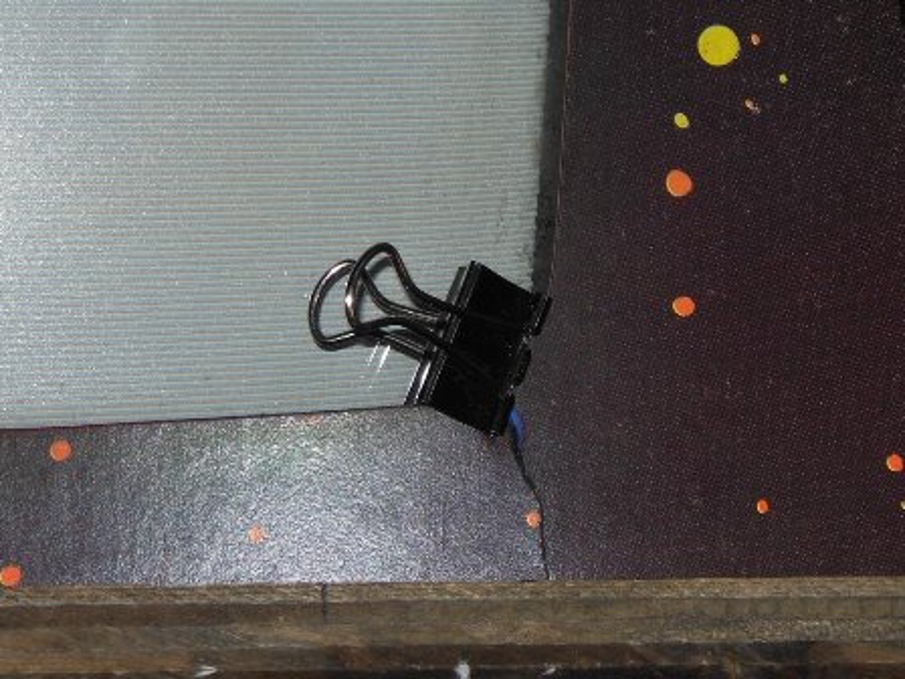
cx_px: 452
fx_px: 2562
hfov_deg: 20.0
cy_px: 340
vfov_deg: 15.1
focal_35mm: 98
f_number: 4.7
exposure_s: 1/60
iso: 125
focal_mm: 17.5
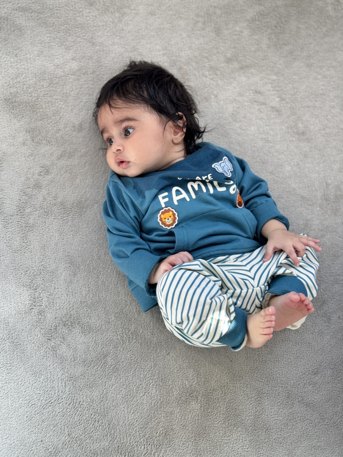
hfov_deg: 29.7
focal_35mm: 49
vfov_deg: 38.9
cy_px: 225
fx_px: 647
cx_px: 168
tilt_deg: -79.1
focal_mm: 6.76
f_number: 1.78
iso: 100
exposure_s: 1/68
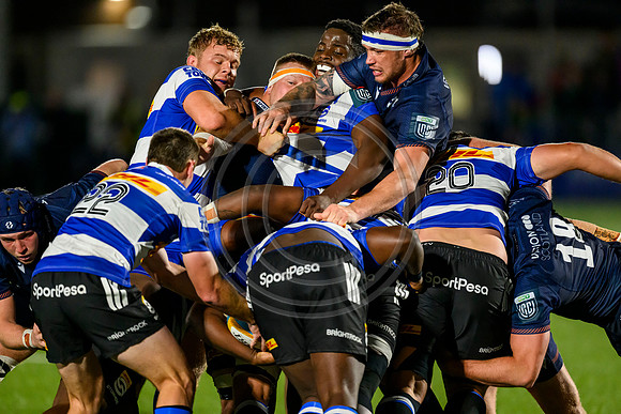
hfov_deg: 5.2
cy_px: 207
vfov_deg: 3.4
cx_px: 310
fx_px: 6901
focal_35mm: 400
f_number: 2.8
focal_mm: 400
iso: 8000
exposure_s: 1/2500
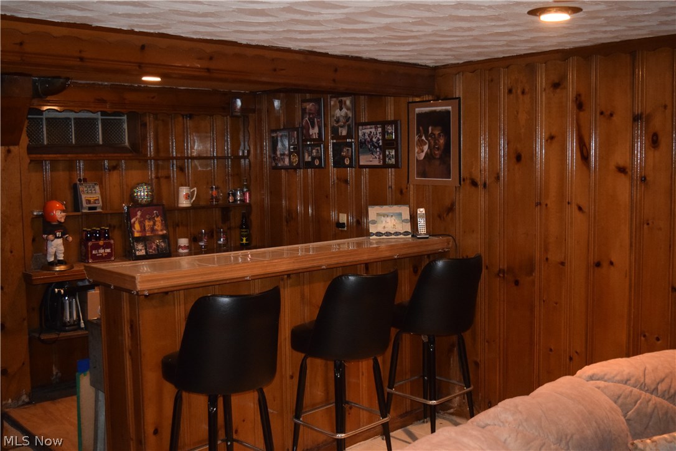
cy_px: 226
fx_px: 732
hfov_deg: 49.6
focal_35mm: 39
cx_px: 338
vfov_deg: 34.2
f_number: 4
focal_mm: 26
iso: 3200
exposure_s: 1/60
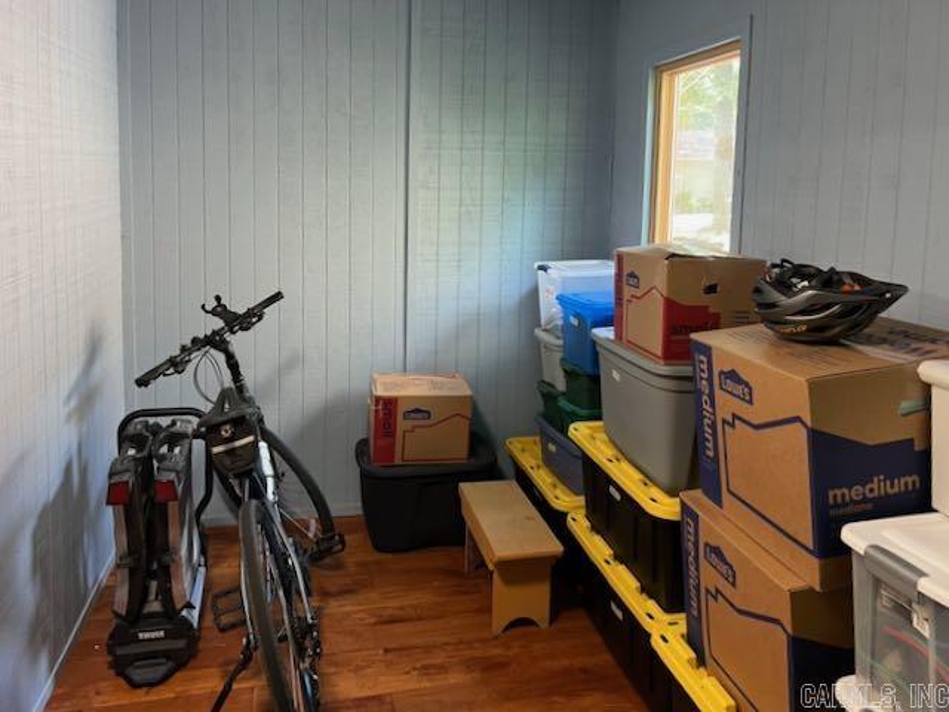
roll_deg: -0.5
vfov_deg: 53.1
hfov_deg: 67.3
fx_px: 713
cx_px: 474
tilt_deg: -13.5
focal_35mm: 26
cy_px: 356
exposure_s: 1/60
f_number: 1.5
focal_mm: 5.7
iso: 200
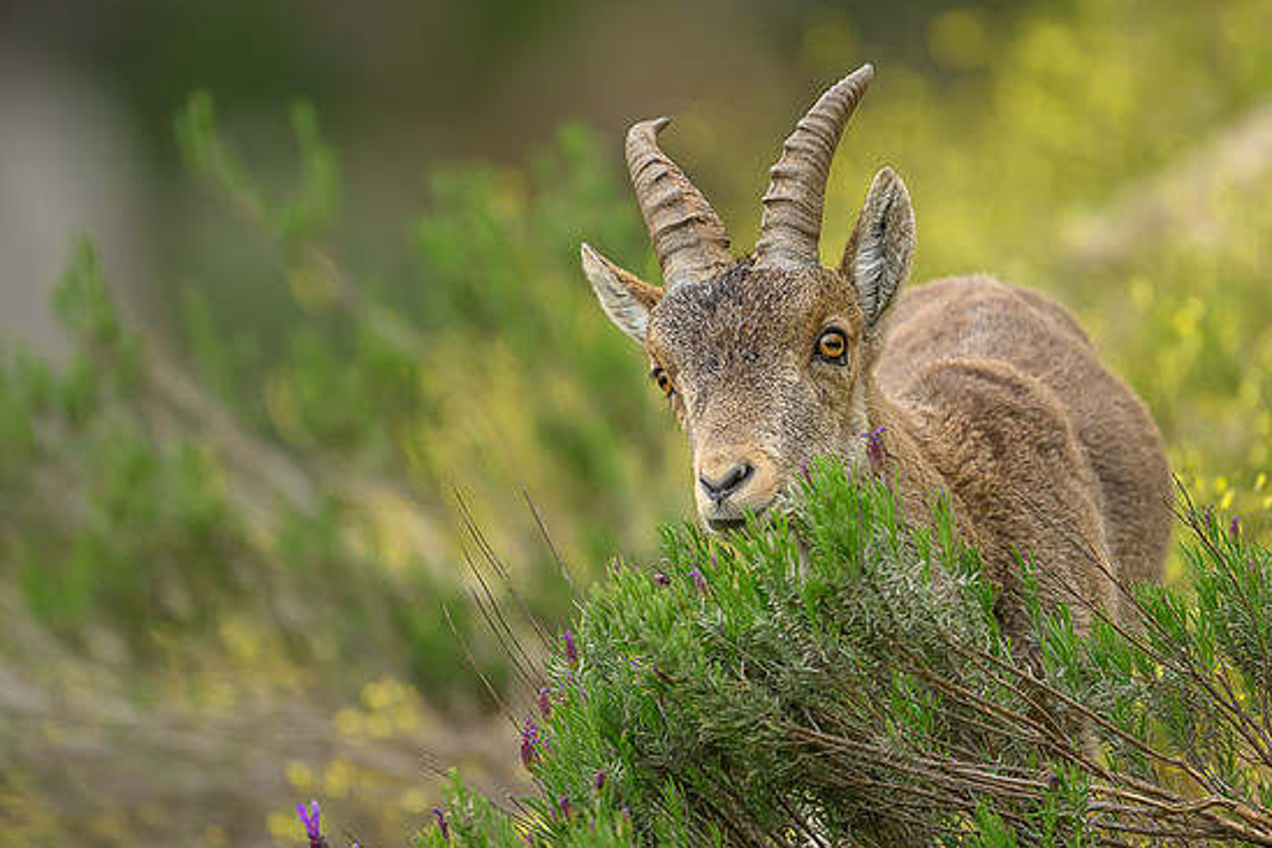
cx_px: 663
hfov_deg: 2.6
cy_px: 348
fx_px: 27664
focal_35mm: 783
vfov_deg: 1.8
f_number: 4
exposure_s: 1/1600
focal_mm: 560
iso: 1600
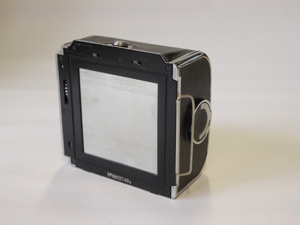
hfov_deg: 32.2
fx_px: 520
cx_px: 150
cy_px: 112
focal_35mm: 60
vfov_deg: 24.4
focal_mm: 30
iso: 400
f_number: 11
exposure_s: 1/15
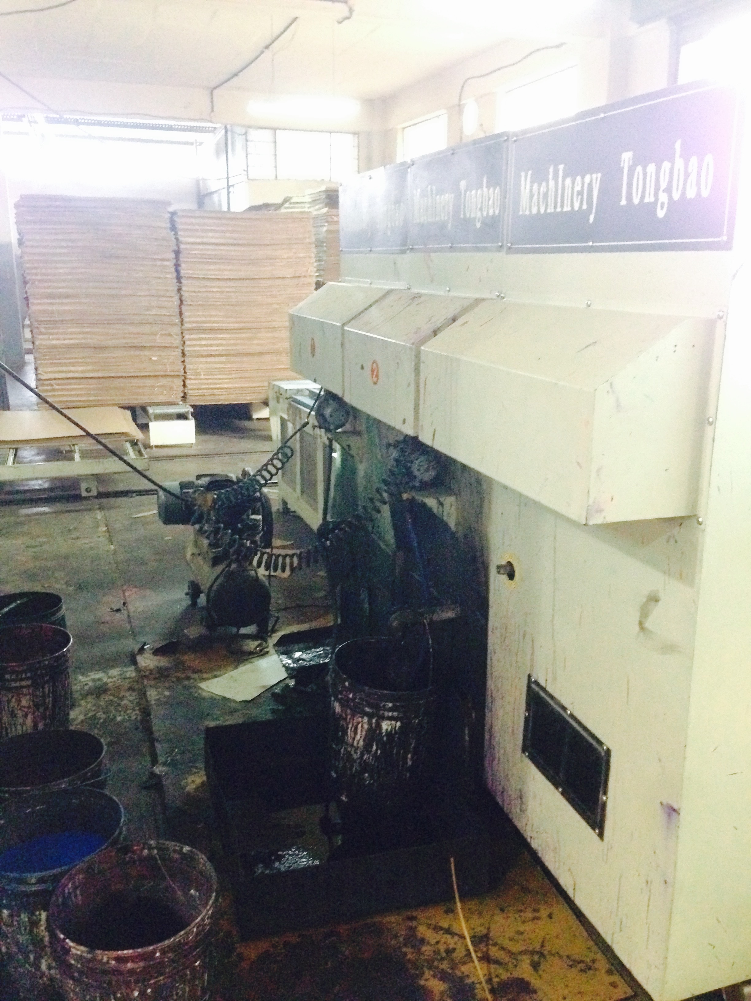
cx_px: 376
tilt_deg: -11.0
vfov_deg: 55.4
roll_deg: +0.3
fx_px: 955
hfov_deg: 42.9
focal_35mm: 33
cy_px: 500
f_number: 2.4
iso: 800
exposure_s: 1/17
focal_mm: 4.12
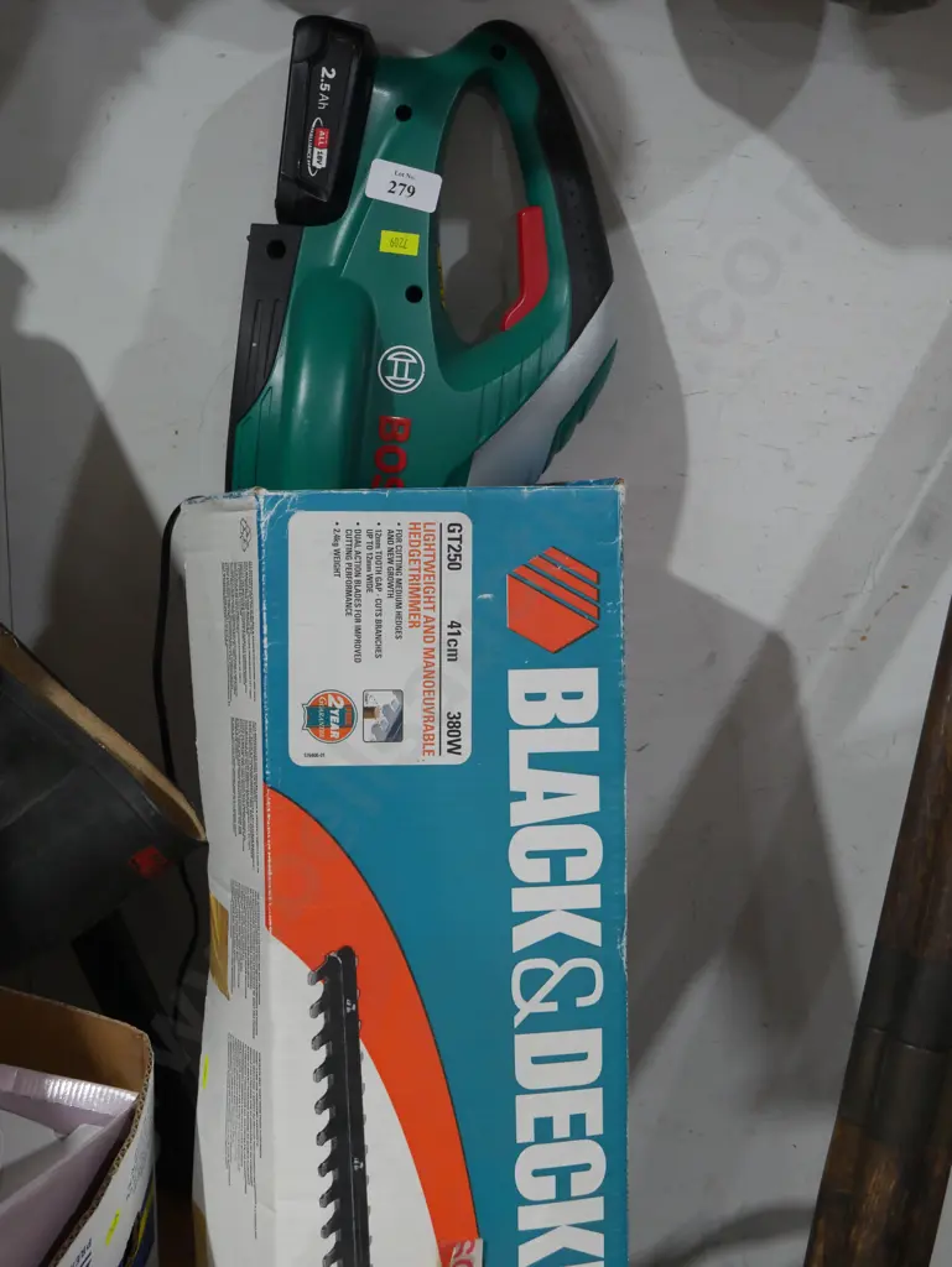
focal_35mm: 52
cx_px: 476
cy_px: 634
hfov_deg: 28.1
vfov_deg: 36.8
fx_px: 1905
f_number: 5.3
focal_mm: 26
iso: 1250
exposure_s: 1/60
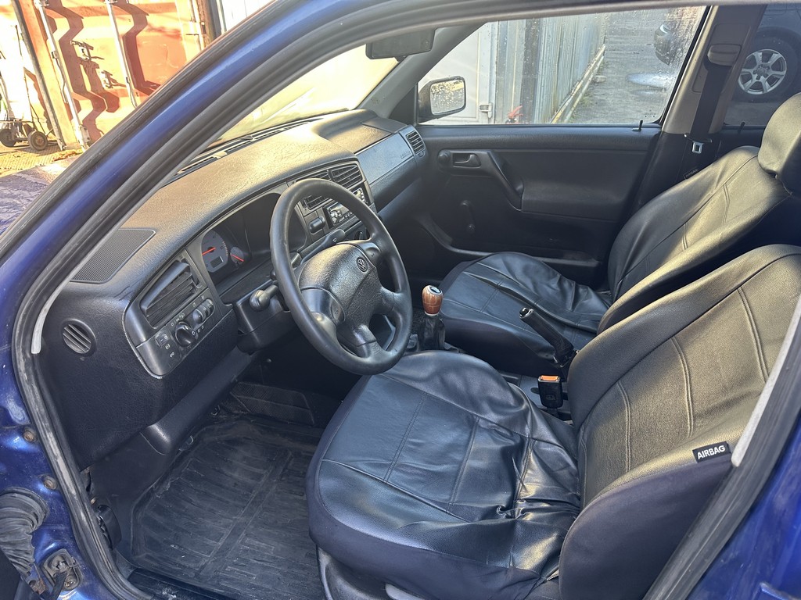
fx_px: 555
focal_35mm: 24
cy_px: 300
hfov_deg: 71.6
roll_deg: +1.3
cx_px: 400
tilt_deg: -29.0
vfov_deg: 56.8
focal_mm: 6.86
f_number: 1.78
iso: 125
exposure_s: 1/121
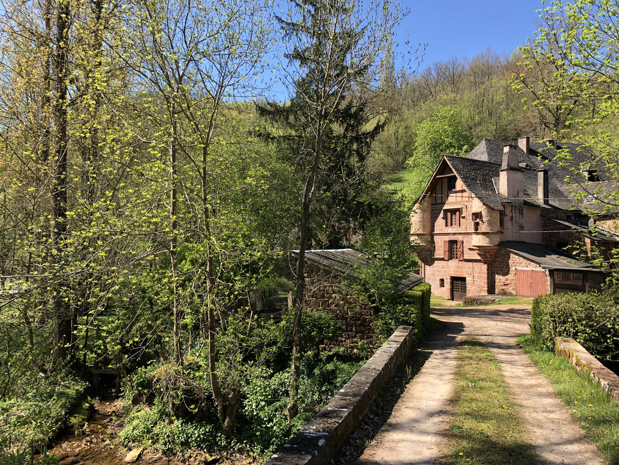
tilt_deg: +2.9
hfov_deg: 63.4
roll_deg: +0.2
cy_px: 232
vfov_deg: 49.7
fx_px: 501
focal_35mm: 28
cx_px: 310
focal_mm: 4
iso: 20
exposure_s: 1/649
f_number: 1.8
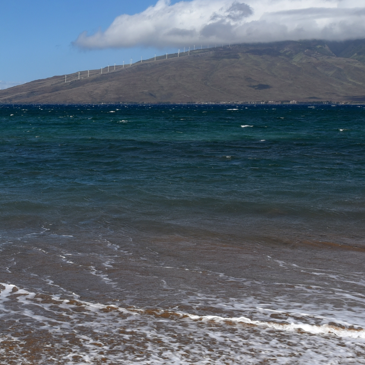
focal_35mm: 66
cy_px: 166
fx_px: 787
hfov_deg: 24.3
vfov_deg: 26.1
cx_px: -39
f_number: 14
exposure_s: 1/200
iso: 100
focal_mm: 24
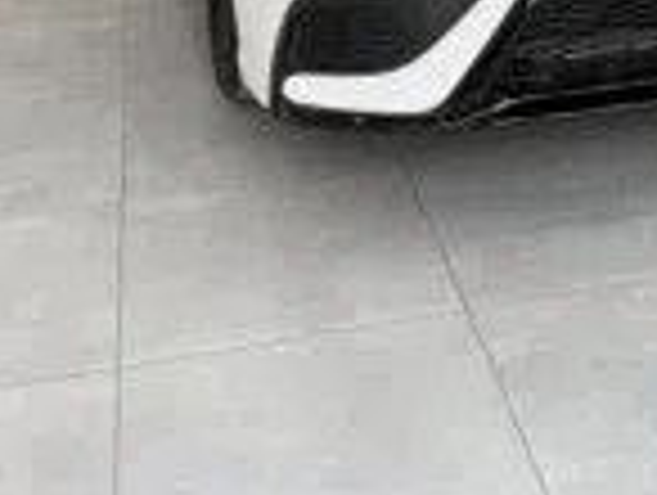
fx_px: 1350
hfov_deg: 26.8
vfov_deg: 18.0
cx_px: 526
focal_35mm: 71
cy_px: -292
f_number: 1.6
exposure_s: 1/233
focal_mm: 5.96
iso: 50
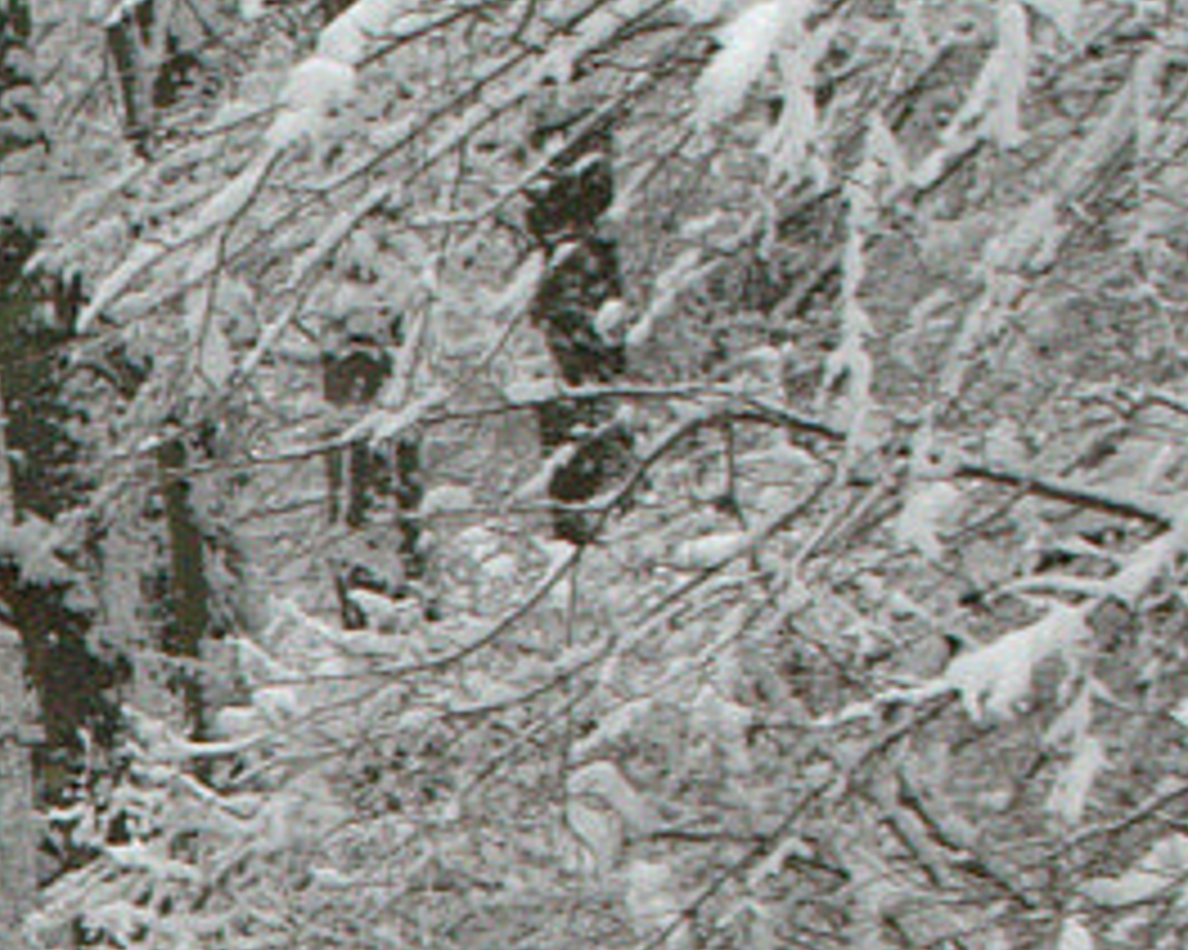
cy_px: 1767
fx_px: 11985
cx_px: -1854
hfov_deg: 5.4
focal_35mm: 341
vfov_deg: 4.5
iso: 400
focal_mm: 40
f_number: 10
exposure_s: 1/250
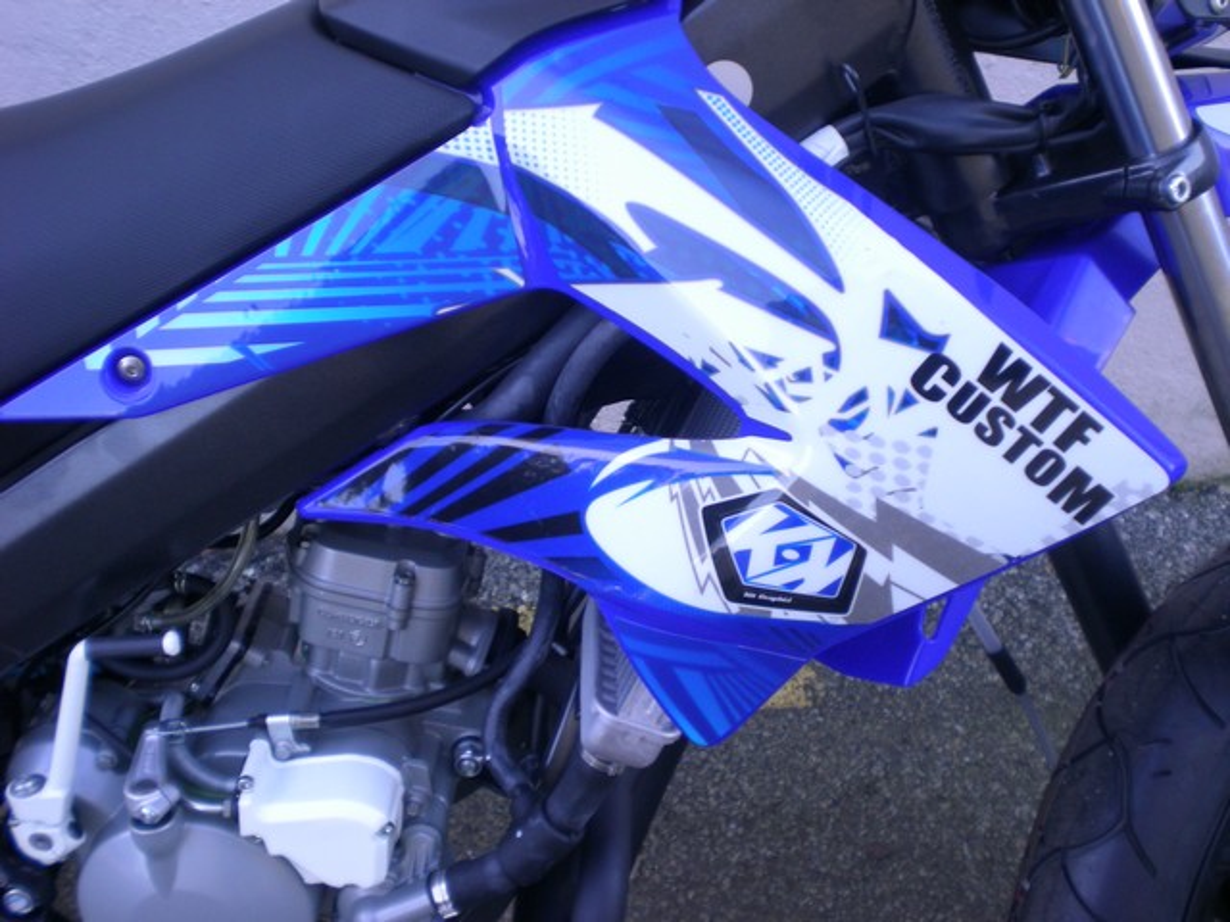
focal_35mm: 44
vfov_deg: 32.9
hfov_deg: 42.9
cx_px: 615
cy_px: 461
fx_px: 1563
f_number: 3.5
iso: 107
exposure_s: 1/50.1
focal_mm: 7.4
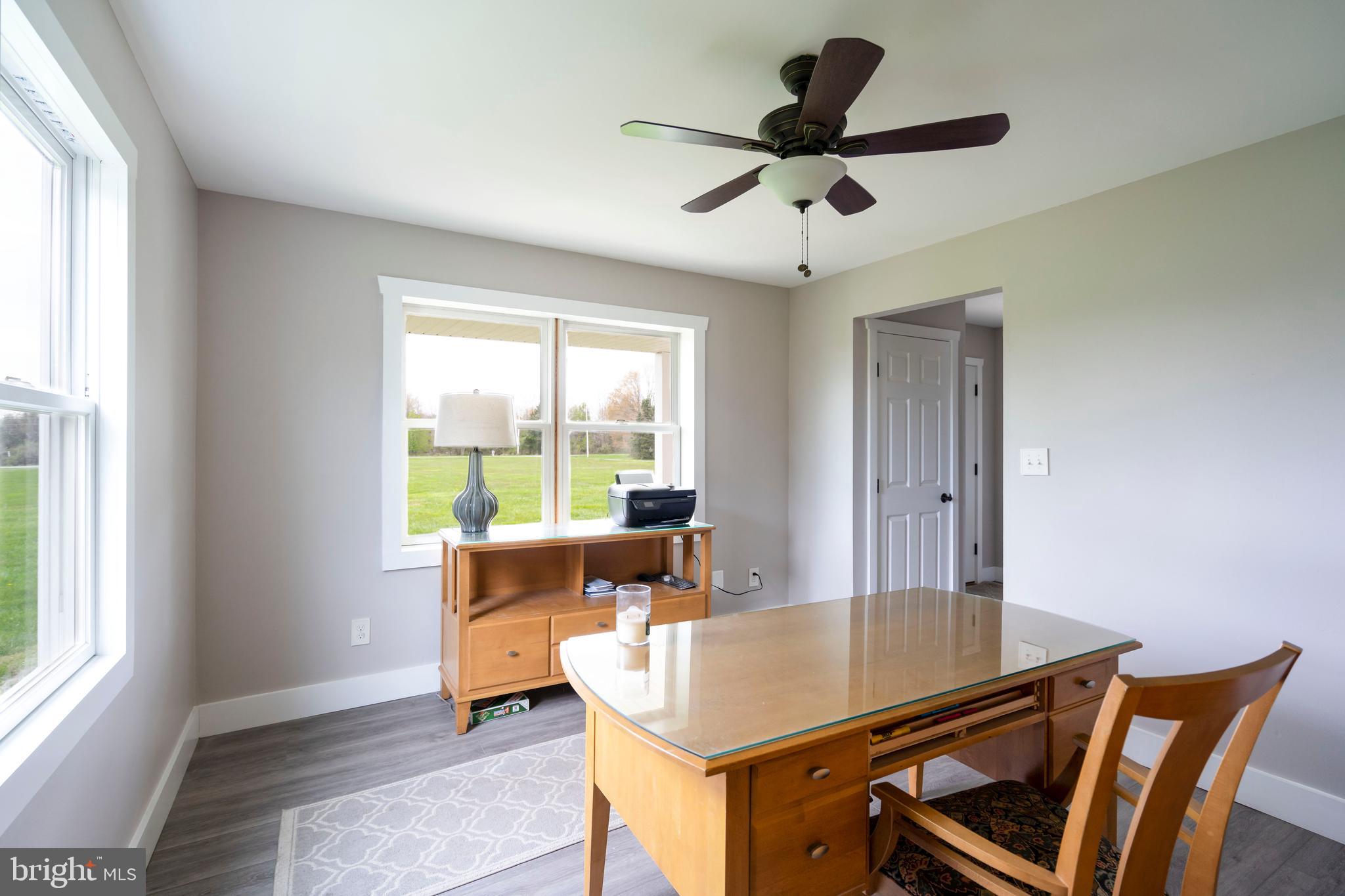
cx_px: 672
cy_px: 448
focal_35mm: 16
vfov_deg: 73.7
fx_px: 598
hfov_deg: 96.7
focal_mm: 16
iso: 320
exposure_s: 1/80
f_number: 9
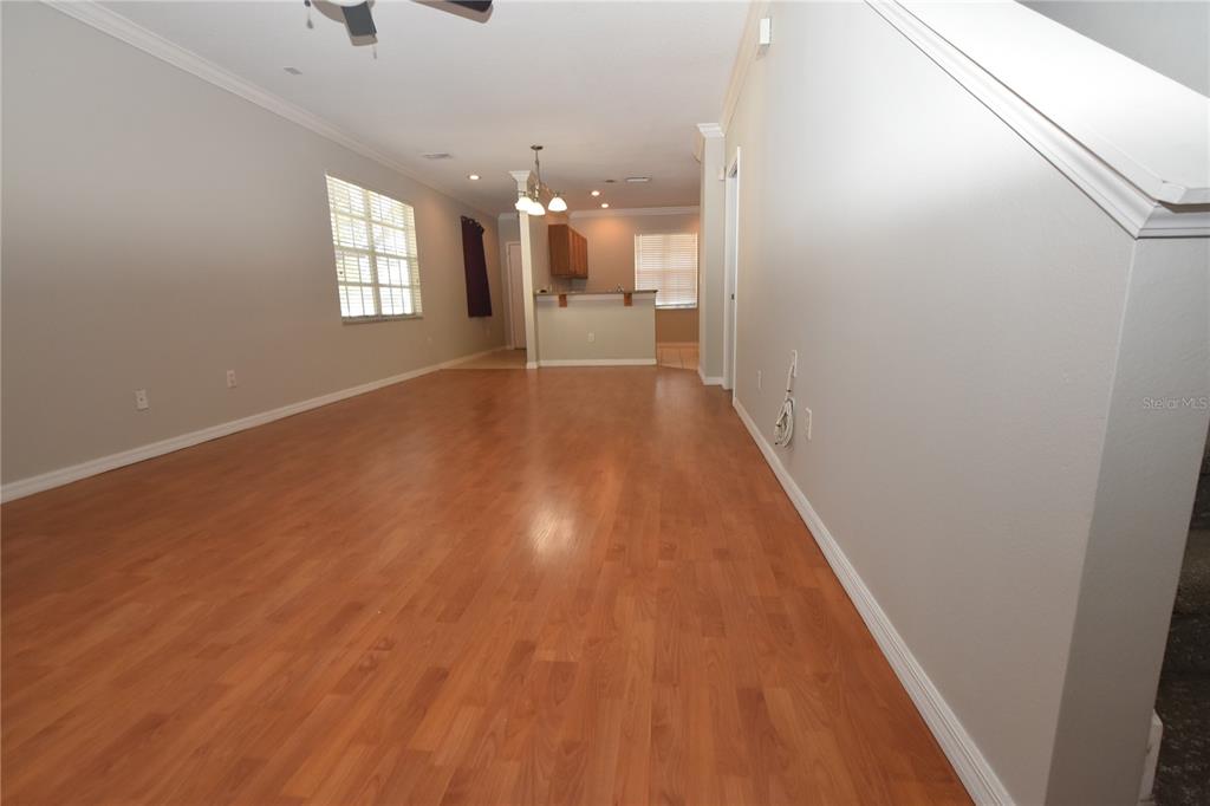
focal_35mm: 15
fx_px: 504
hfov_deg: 100.4
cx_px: 605
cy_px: 403
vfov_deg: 77.3
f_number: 5
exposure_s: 1/100
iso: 800
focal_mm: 10
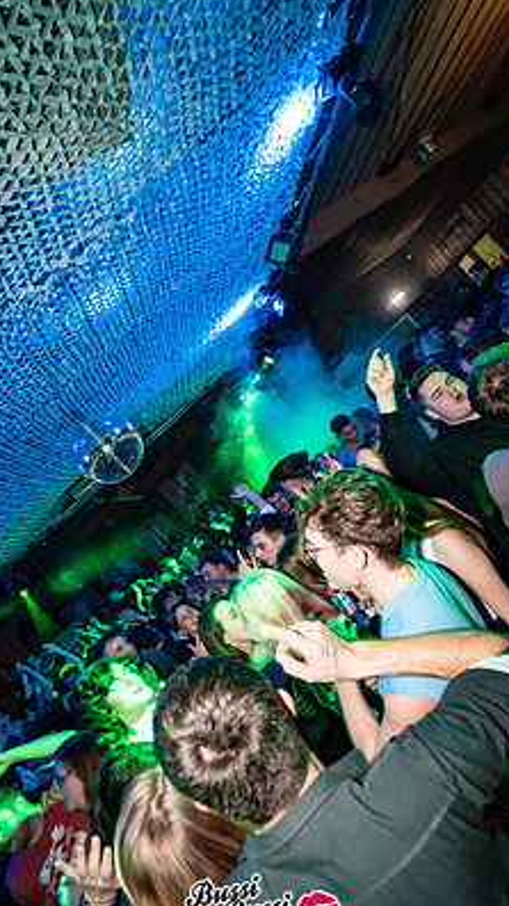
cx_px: 260
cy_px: 477
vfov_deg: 89.5
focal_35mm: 19
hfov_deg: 58.3
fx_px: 456
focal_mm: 16
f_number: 4
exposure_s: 1/60
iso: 1600
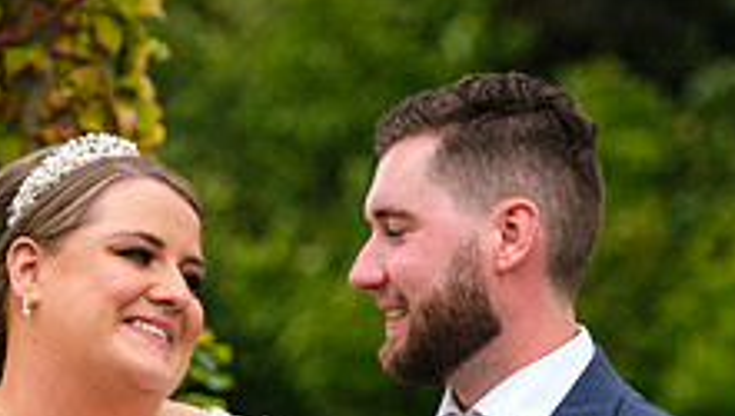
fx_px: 7689
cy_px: 576
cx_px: 206
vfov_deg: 3.1
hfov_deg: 5.5
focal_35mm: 394
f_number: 2.8
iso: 200
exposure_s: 1/500
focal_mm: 87.1
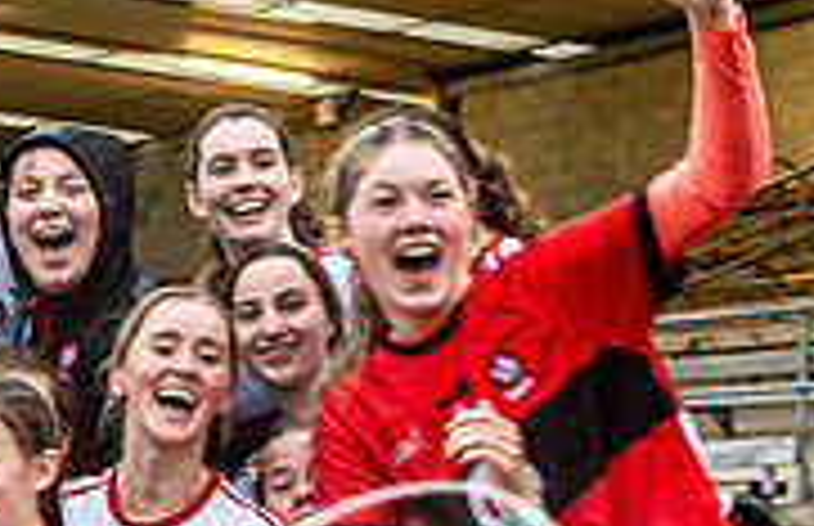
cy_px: 536
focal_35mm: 127
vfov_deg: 10.5
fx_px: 2845
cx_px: -394
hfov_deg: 15.1
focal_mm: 38
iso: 800
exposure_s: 1/100
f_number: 4
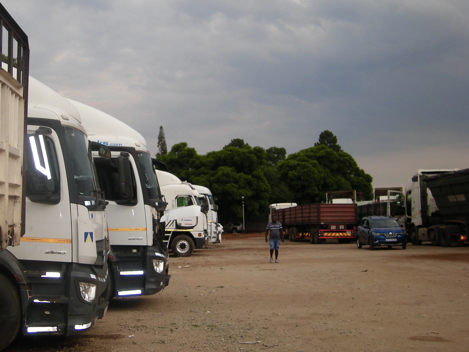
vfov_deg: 40.7
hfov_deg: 52.6
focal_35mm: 35
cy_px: 176
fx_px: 474
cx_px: 234
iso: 64
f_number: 2.8
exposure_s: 1/347
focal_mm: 5.7
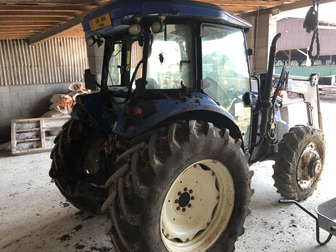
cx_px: 168
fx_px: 272
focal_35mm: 28
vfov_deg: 49.7
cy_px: 126
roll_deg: +2.6
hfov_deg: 63.4
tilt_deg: -10.9
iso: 40
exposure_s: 1/100
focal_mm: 3.99
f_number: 1.8
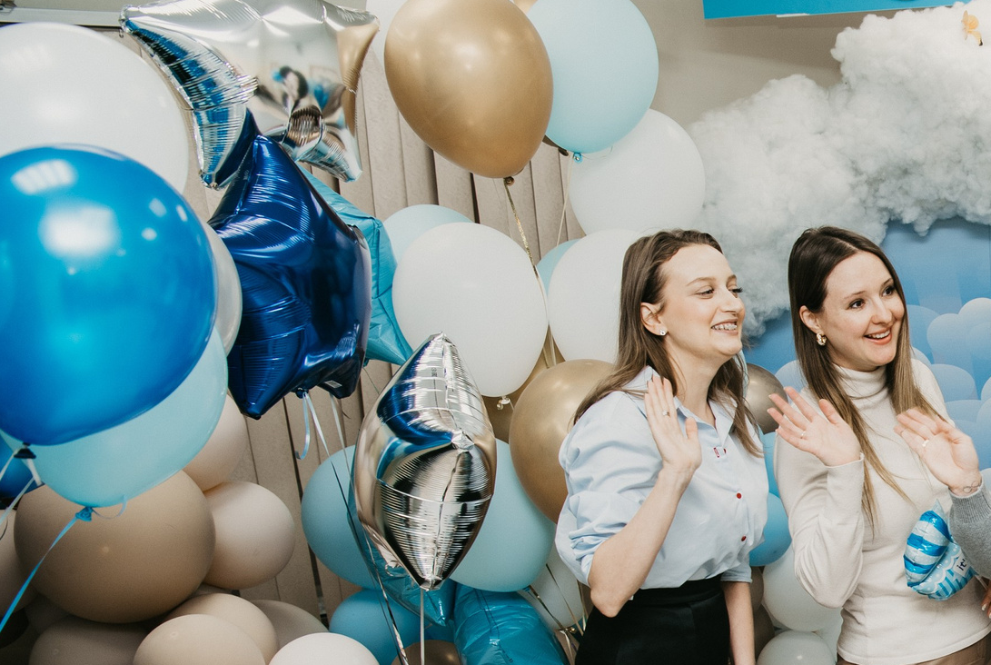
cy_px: 653
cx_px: 1172
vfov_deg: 21.3
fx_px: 1710
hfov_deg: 28.4
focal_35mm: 62
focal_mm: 26
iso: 160
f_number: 4
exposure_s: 1/160
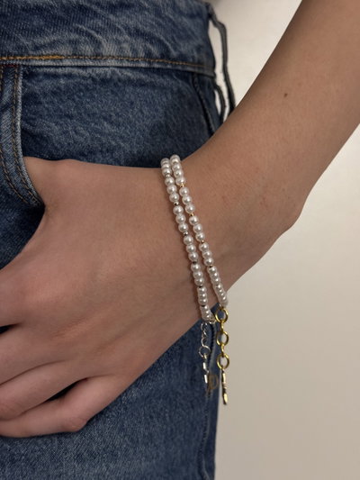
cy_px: 240
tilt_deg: -8.1
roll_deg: -0.3
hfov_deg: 30.3
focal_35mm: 48
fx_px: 665
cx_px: 180
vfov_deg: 39.6
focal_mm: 6.76
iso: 400
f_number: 1.78
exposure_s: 1/33
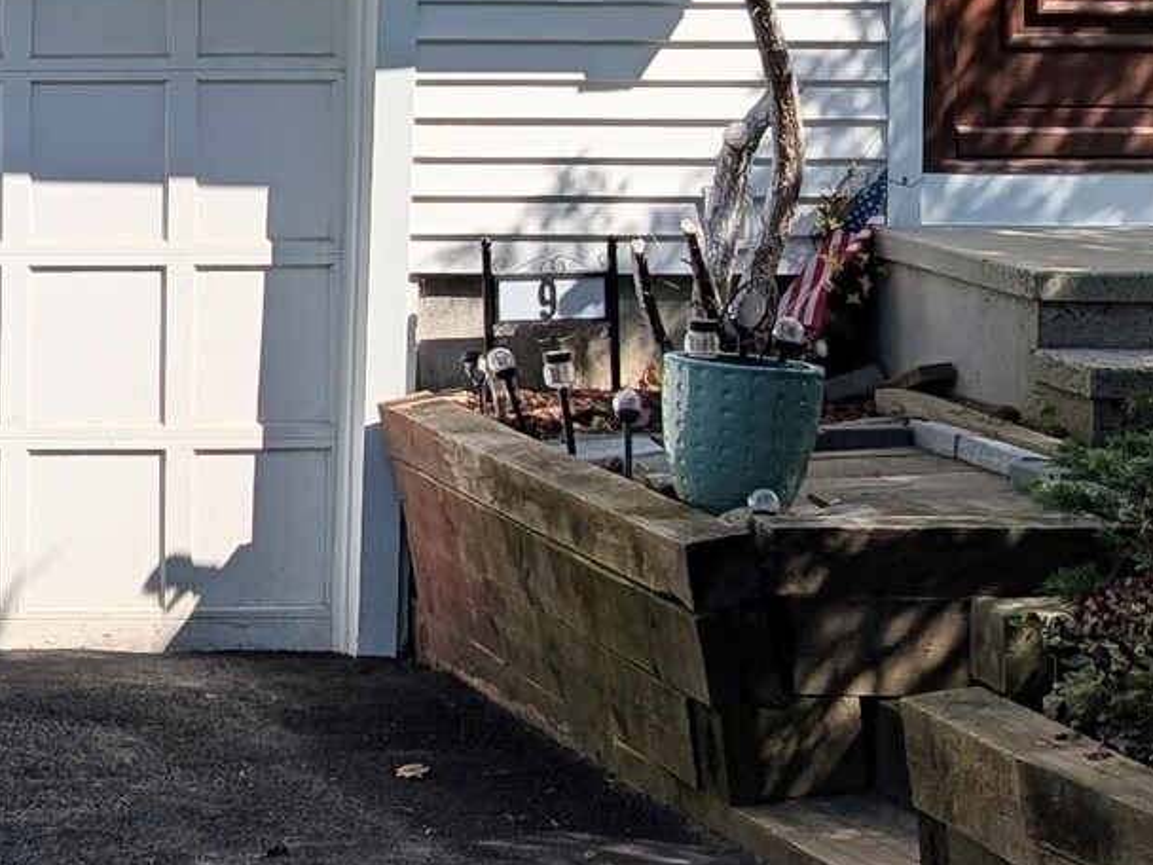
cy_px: -25
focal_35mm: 121
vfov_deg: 12.1
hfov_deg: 14.8
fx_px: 4030
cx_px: -728
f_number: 1.68
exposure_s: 1/1346
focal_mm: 6.9
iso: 24
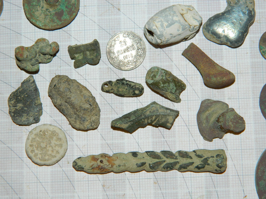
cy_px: 100
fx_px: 645
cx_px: 133
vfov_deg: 17.6
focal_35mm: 84
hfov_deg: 23.3
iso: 200
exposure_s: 1/50
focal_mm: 15.1
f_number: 4.2
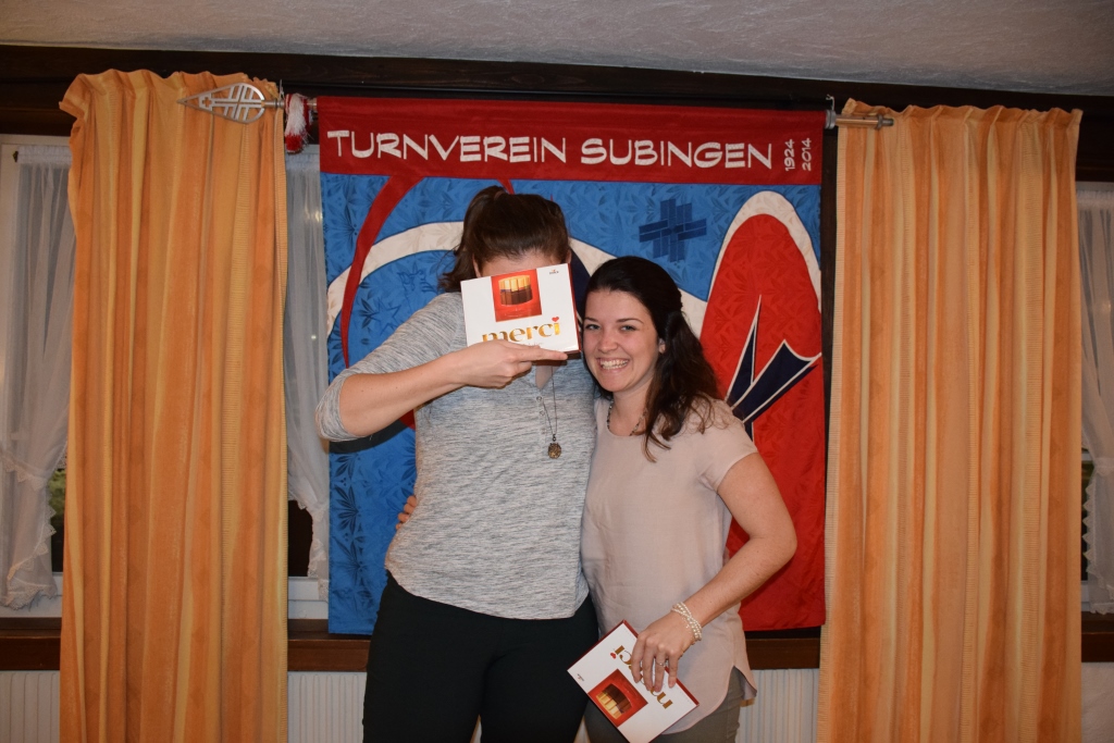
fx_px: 928
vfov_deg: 43.6
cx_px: 557
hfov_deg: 61.9
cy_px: 372
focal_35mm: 30
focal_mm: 20
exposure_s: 1/60
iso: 2500
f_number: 3.5
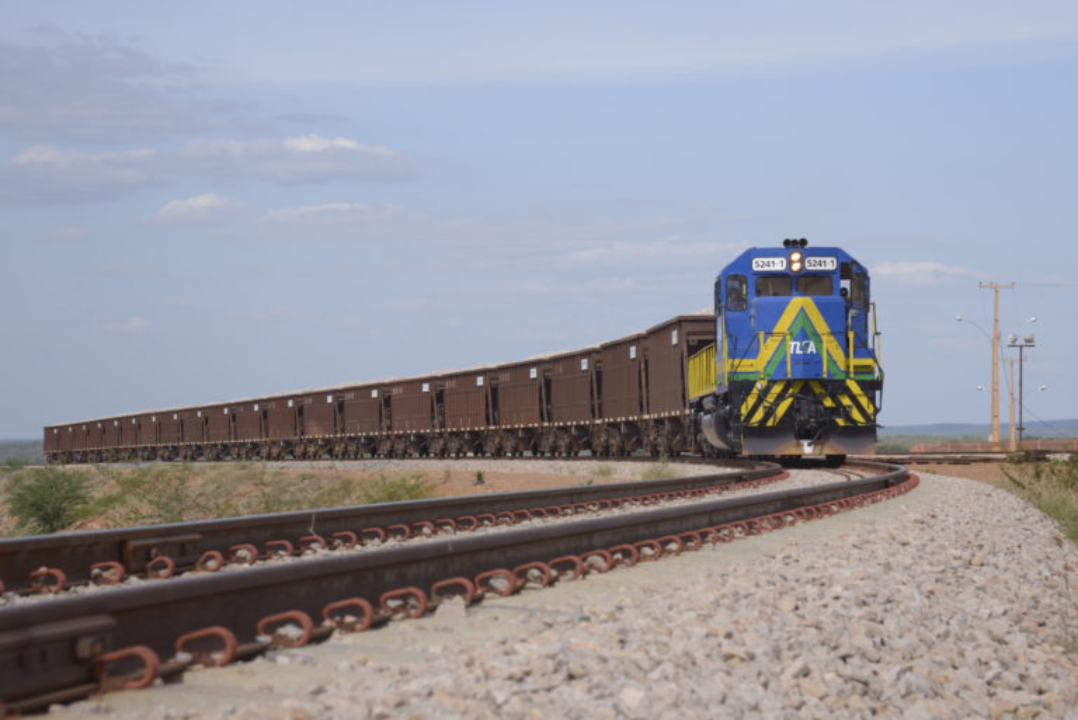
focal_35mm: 120
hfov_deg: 17.1
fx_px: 3595
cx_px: 539
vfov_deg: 11.4
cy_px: 360
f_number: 11
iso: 200
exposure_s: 1/200
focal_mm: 120
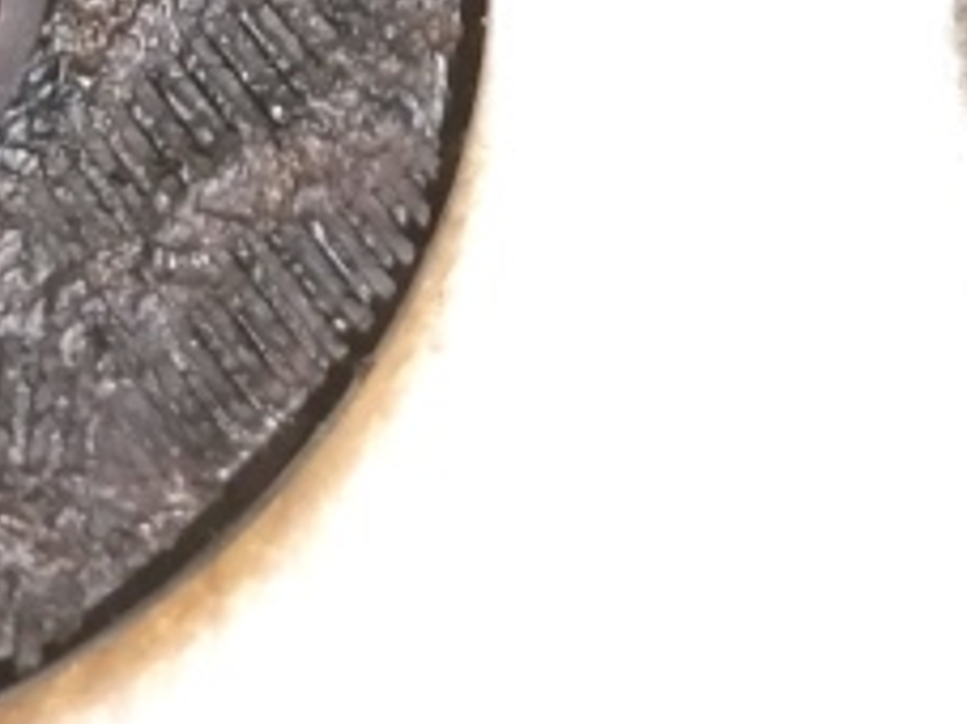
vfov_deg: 12.0
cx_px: 720
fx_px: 3406
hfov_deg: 16.1
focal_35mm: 122
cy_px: 68
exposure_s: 1/60
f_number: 1.8
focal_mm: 4.75
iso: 100
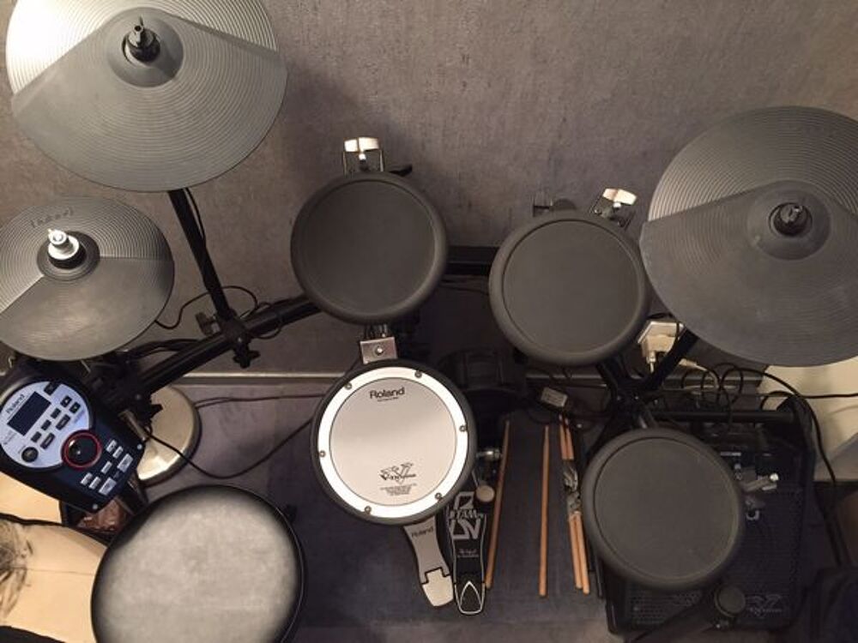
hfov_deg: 61.7
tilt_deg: -57.7
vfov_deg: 48.2
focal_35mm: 29
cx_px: 429
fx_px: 719
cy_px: 322
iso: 250
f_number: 2.2
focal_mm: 4.15
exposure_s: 1/15
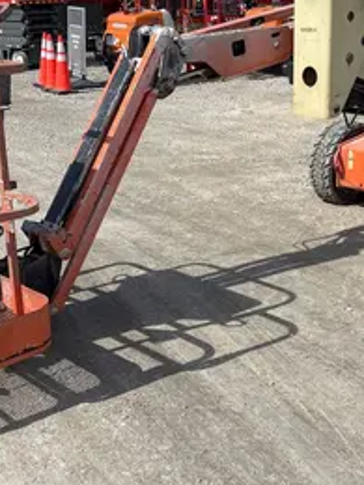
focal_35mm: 55
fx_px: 771
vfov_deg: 34.9
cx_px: 198
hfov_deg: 26.5
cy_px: 221
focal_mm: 5.96
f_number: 1.6
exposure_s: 1/4425
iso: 50
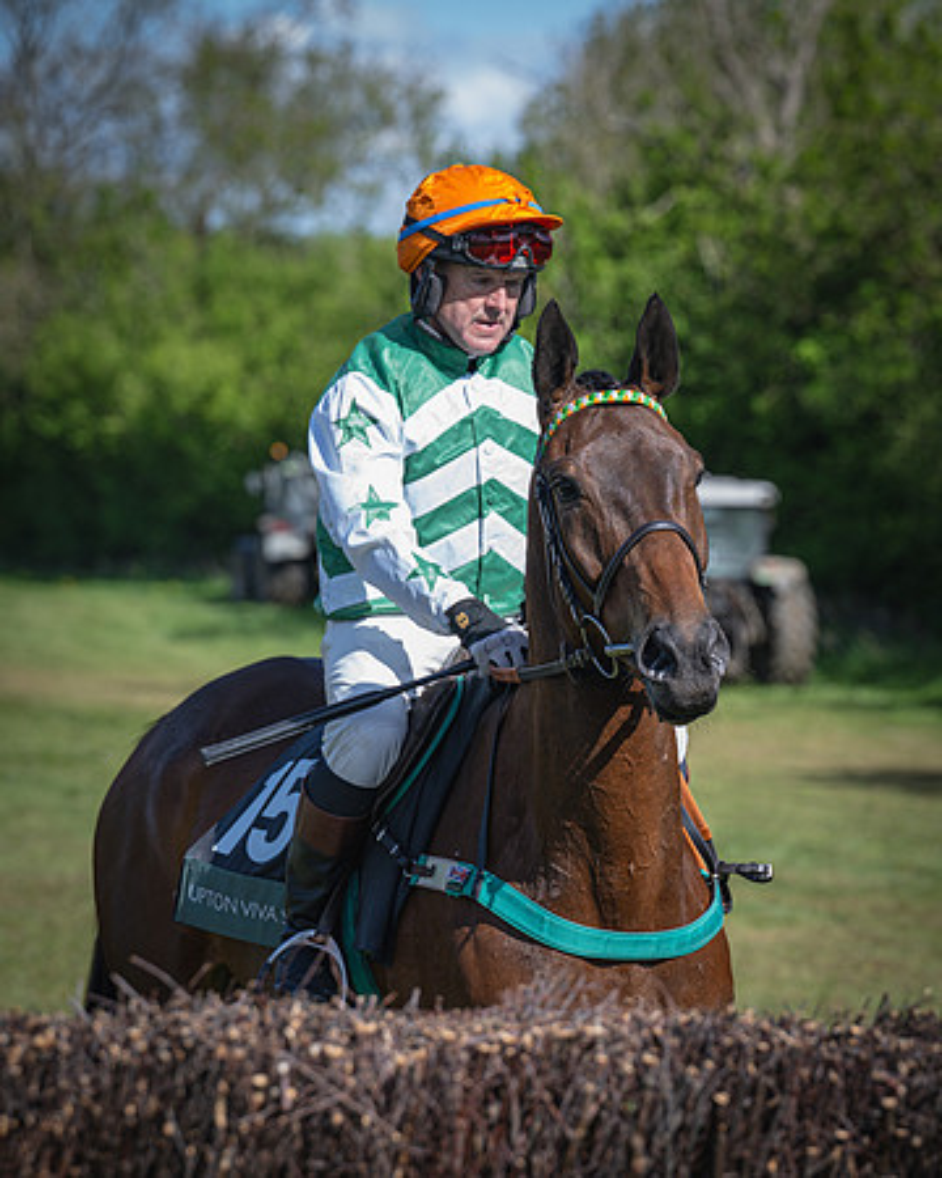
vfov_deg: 11.7
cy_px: 600
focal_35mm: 164
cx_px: 595
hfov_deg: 9.4
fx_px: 5722
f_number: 4
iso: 400
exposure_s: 1/1600
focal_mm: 110
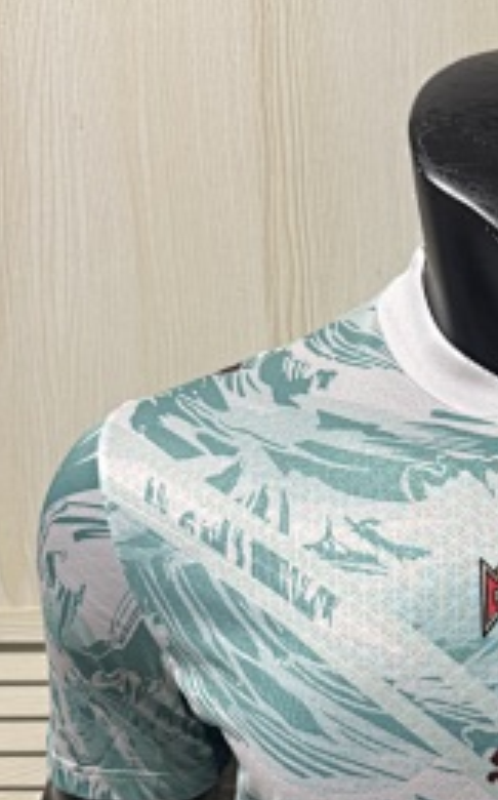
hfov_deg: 24.3
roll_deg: -0.2
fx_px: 1066
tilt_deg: -7.0
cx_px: 567
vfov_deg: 40.4
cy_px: 551
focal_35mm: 49
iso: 200
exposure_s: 1/82
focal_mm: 6.76
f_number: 1.78
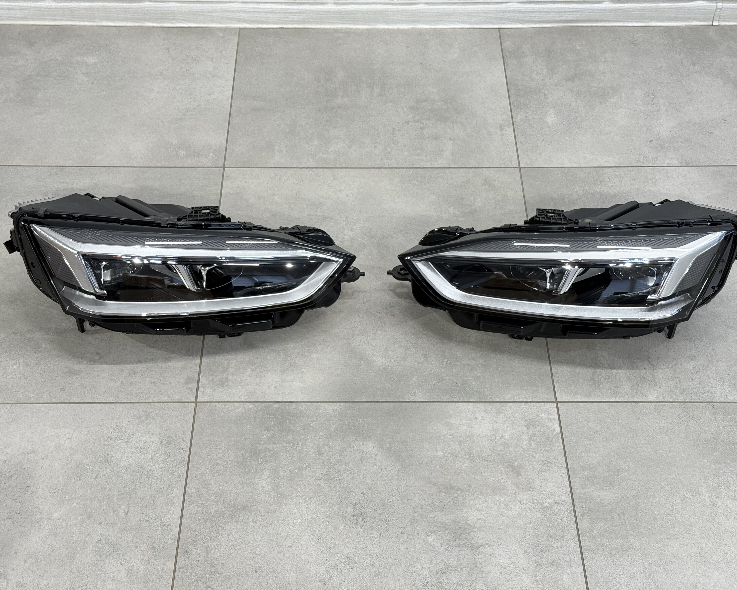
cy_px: 299
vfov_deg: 29.7
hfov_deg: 36.7
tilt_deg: -47.1
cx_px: 369
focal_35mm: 51
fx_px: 1112
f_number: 1.78
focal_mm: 6.76
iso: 50
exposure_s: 1/50
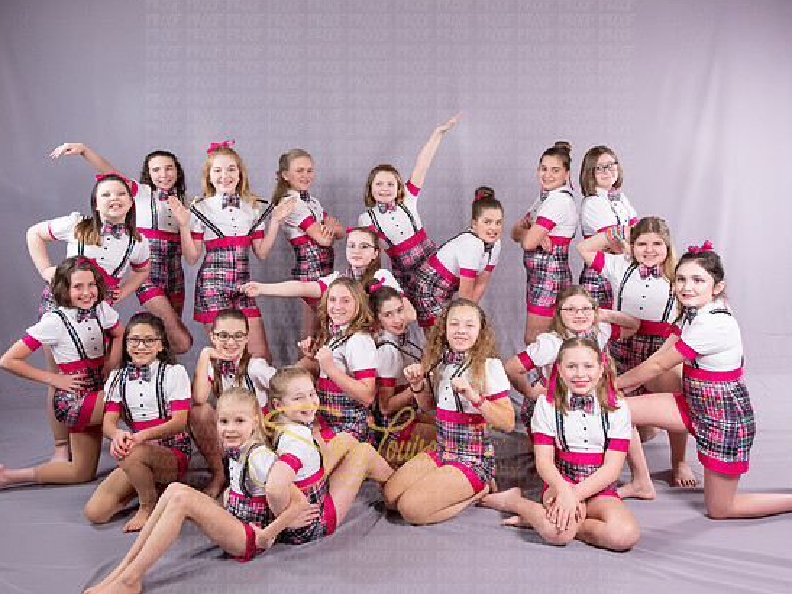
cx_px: 365
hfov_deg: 53.9
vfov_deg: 41.7
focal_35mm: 34
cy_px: 251
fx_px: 778
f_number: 5.6
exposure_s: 1/125
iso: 2500
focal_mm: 24
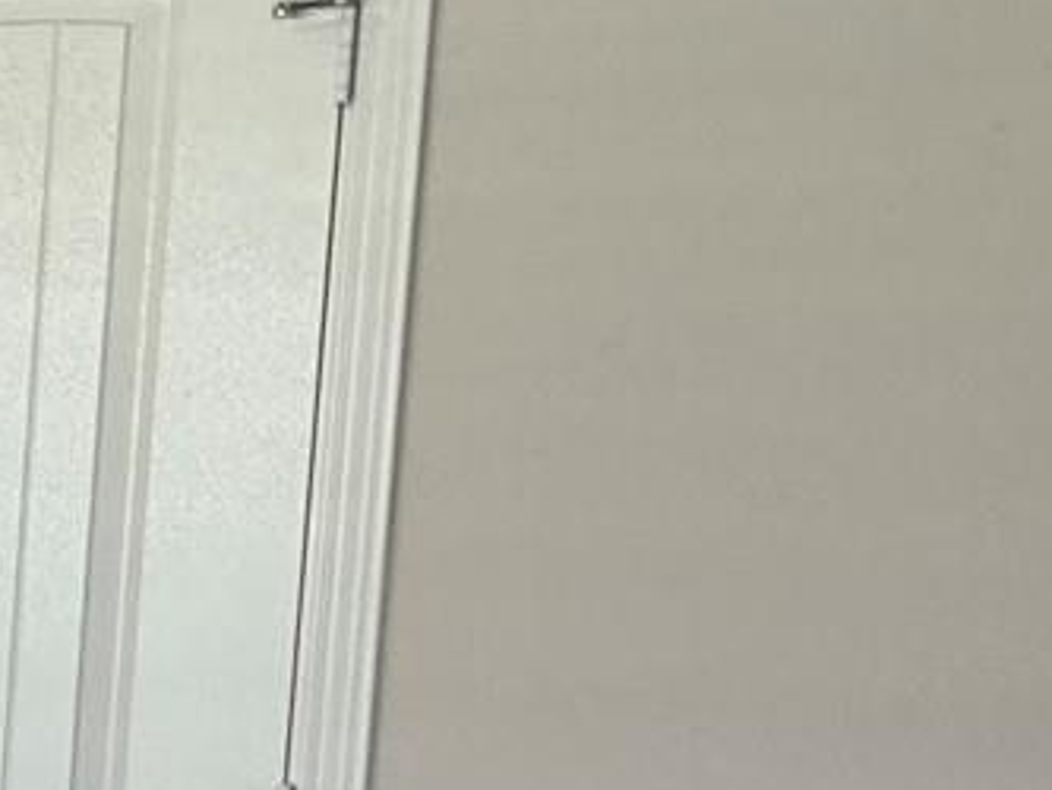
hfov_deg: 13.4
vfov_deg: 16.9
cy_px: 727
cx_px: -1700
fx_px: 2615
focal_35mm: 86
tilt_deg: -7.1
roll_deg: -0.5
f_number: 2.2
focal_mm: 2.22
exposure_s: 1/60
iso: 200
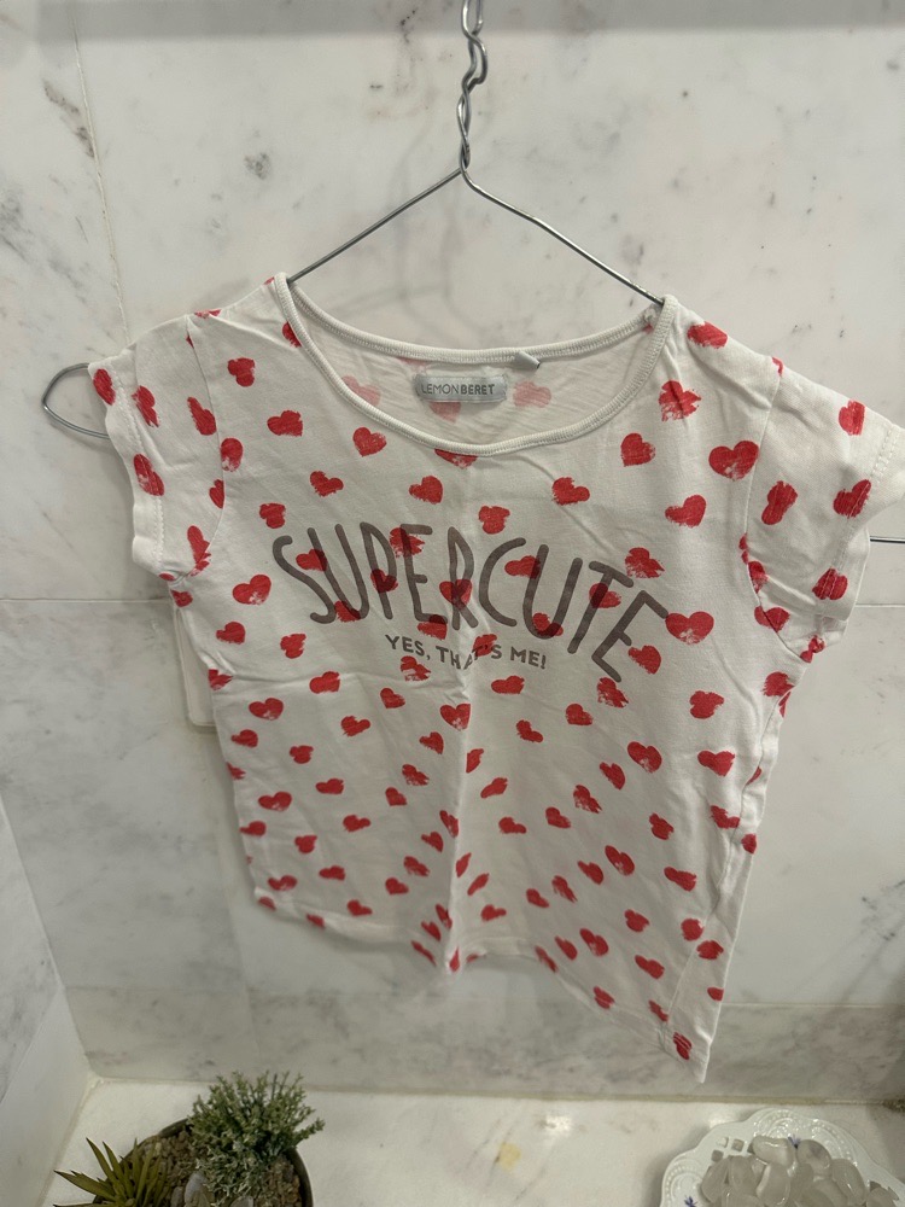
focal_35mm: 24
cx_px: 452
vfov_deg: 71.6
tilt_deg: -27.3
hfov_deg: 56.8
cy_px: 604
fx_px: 837
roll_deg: +1.2
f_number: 1.78
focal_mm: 6.86
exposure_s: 1/50
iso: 200
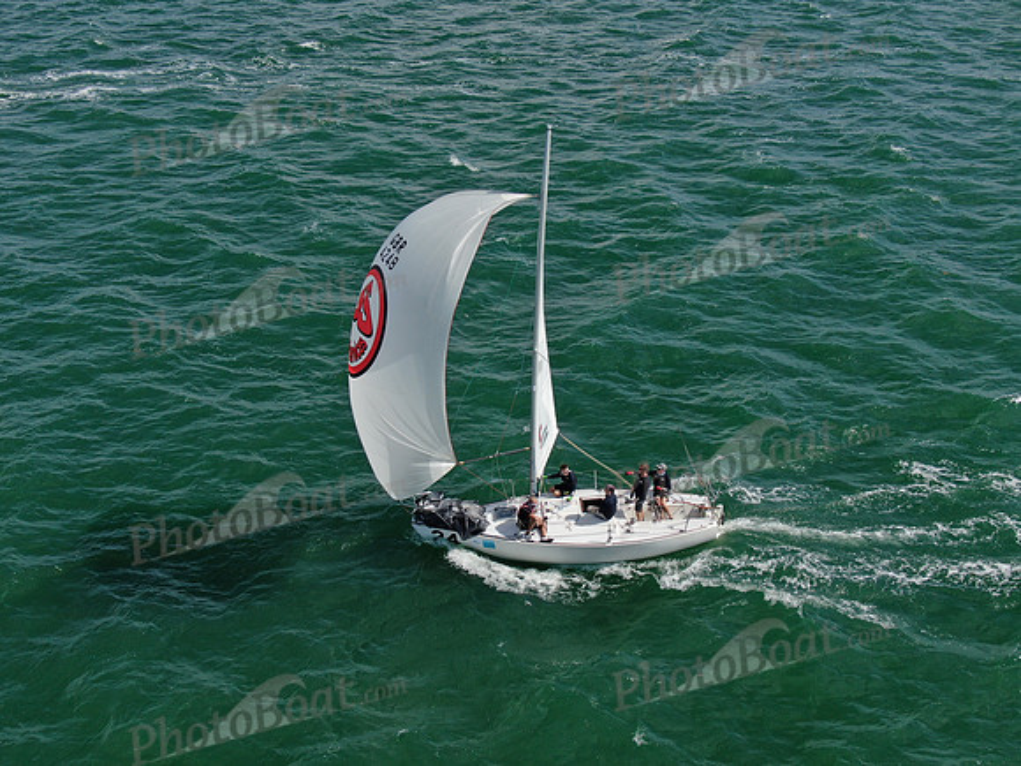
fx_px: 1416
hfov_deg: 39.7
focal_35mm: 48
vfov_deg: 30.3
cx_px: 510
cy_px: 383
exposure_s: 1/1000
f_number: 3.8
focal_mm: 8.6
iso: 100
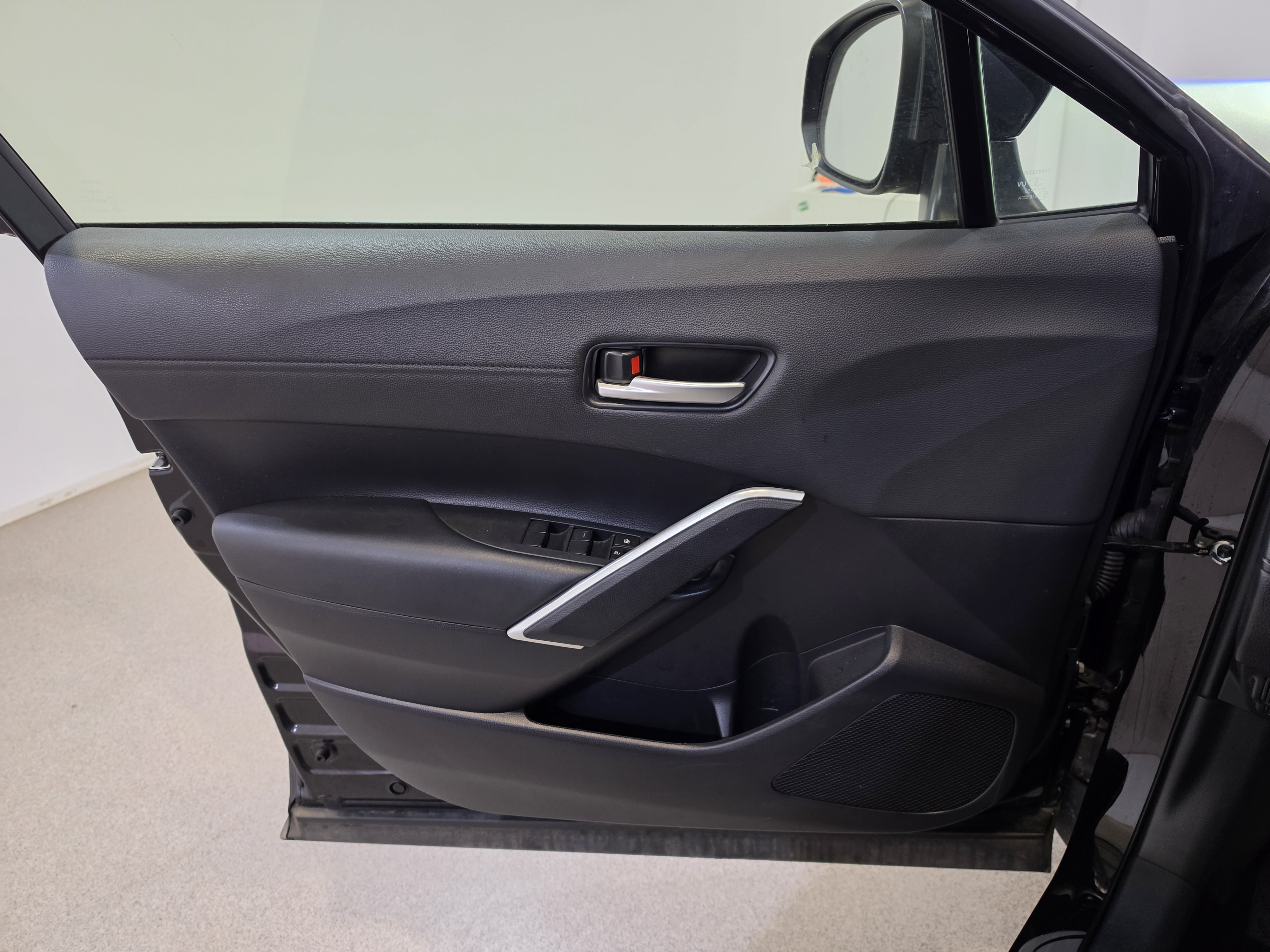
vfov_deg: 58.9
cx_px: 635
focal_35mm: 23
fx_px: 844
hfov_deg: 73.9
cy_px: 476
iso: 200
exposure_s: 1/100
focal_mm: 6.5
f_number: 1.4
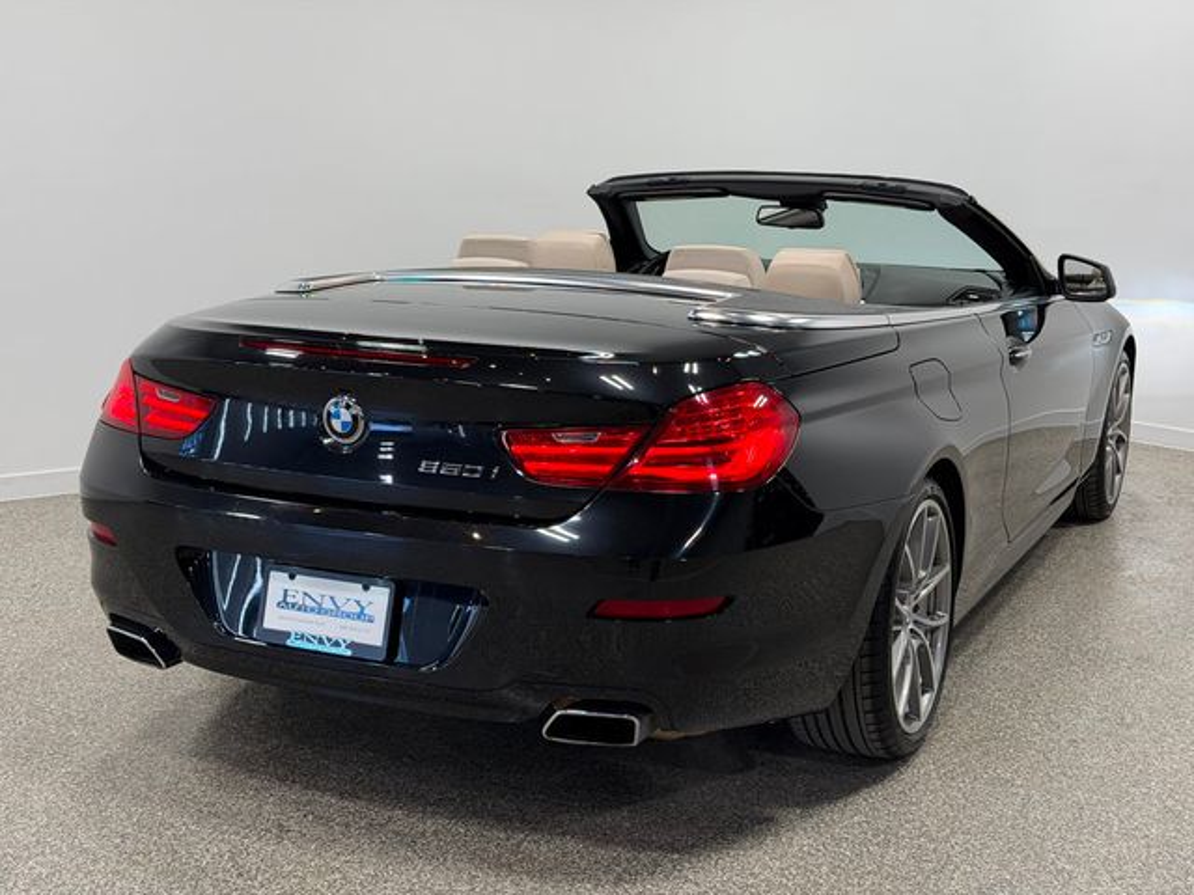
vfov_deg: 30.3
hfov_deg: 39.7
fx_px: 1656
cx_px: 597
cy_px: 448
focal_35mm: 48
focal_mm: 6.76
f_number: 1.78
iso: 50
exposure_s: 1/179
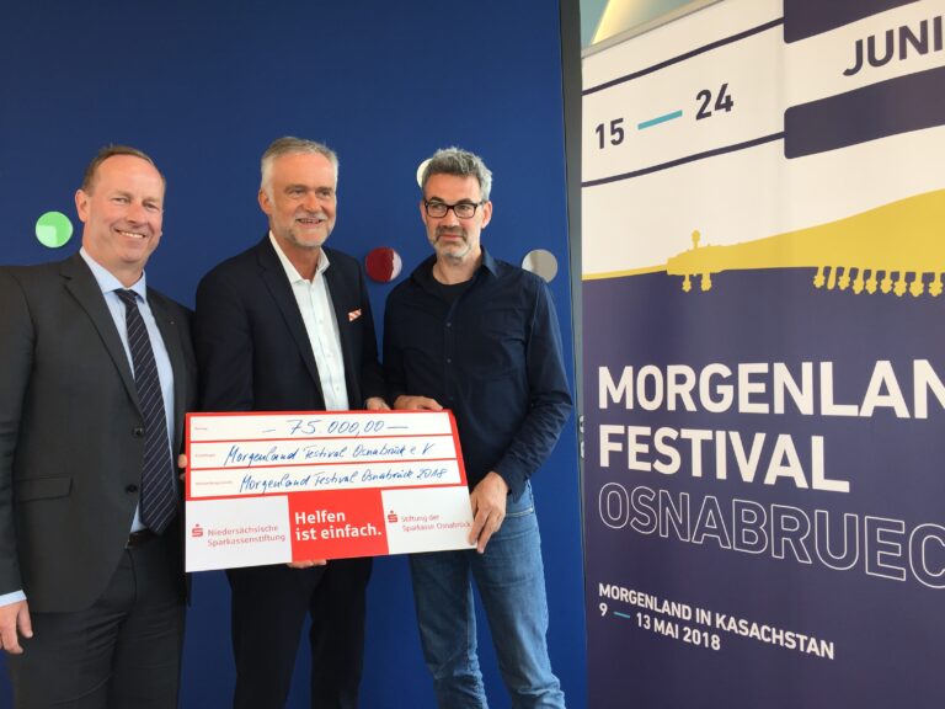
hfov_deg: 61.7
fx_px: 792
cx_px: 472
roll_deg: +2.2
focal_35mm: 29
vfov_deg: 48.2
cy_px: 354
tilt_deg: -0.8
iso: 32
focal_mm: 4.15
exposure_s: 1/100
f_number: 2.2
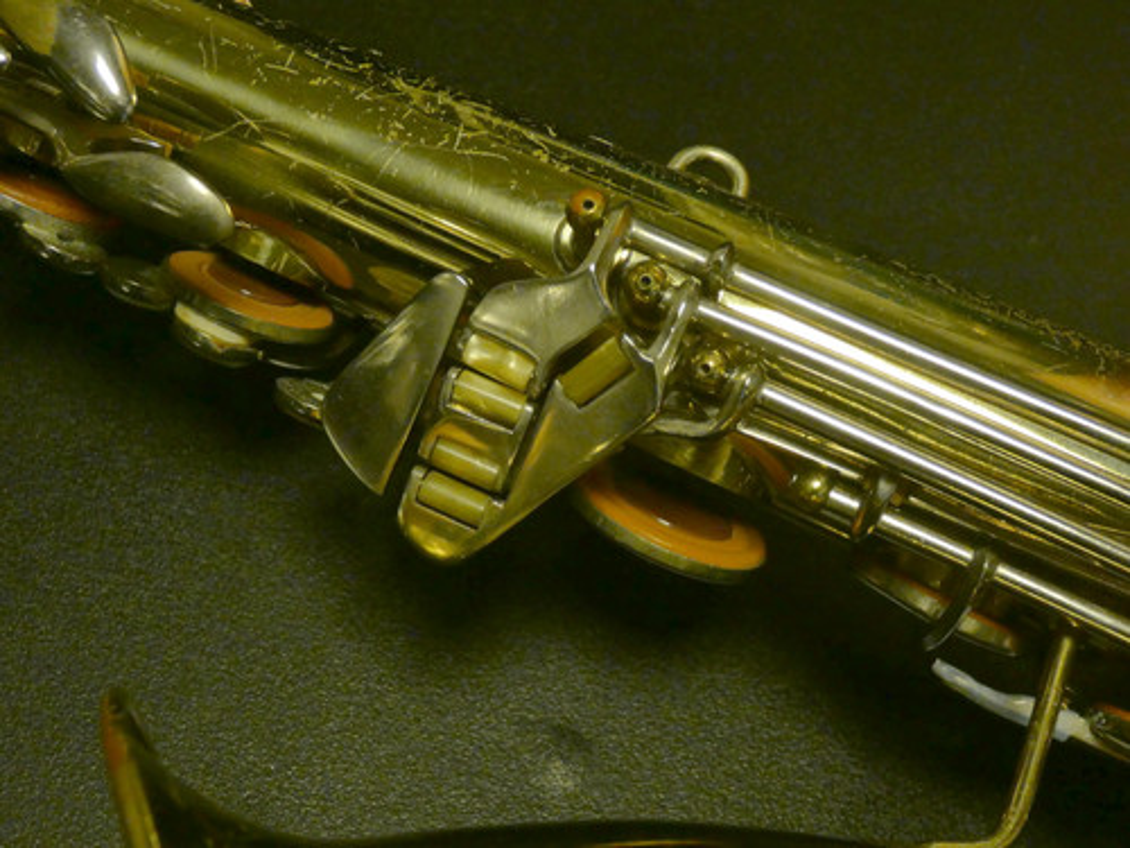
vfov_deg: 31.5
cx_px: 565
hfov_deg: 41.2
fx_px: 1502
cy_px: 424
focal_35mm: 46
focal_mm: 8.2
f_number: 3.8
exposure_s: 1/50
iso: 400
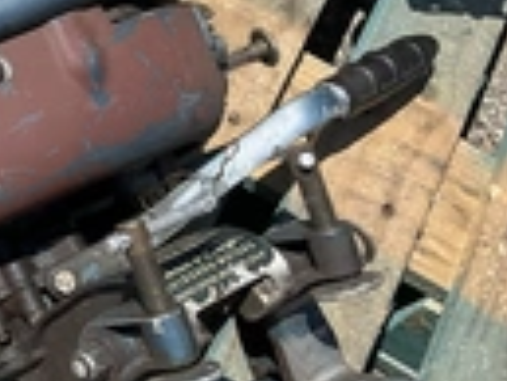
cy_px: 27
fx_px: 1319
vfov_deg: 16.2
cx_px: -169
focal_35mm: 90
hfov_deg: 19.8
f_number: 1.8
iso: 25
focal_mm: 3
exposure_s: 1/2141
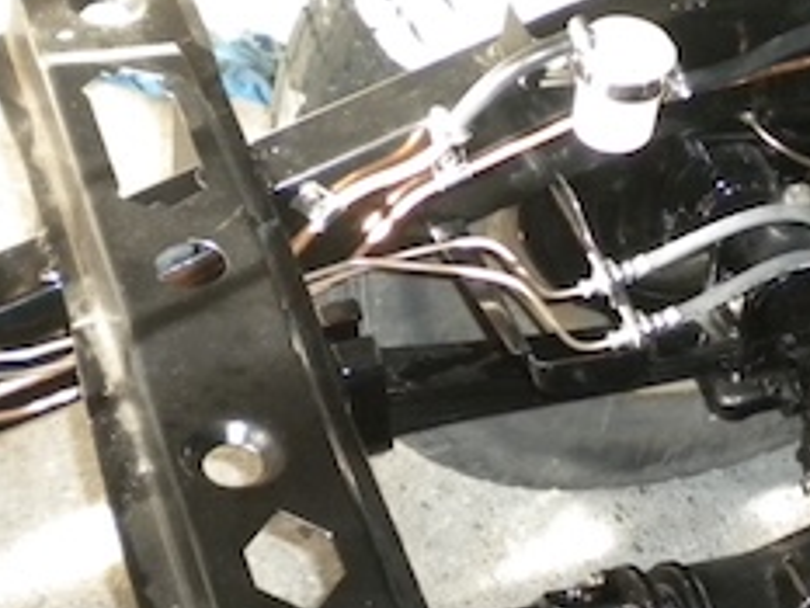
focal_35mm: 90
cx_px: 591
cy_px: 295
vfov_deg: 16.4
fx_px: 2107
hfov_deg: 21.6
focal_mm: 6.3
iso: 400
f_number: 3.1
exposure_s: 1/30
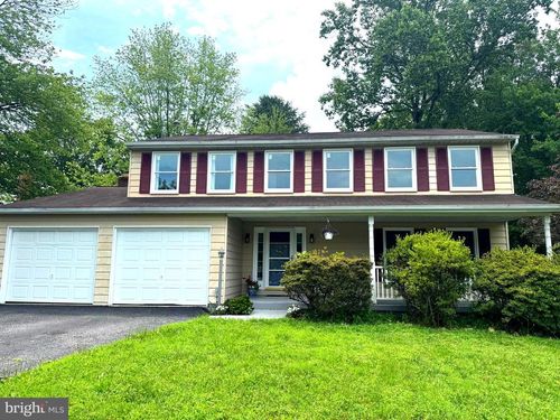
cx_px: 280
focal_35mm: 24
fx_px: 388
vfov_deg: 56.8
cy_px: 210
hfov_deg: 71.6
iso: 80
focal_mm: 6.76
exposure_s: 1/3096
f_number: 1.78
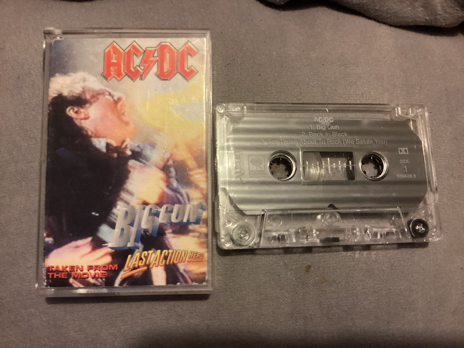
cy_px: 174
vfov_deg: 45.4
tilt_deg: -71.2
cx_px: 232
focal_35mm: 31
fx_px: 415
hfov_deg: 58.4
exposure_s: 1/25
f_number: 2.4
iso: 500
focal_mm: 3.3
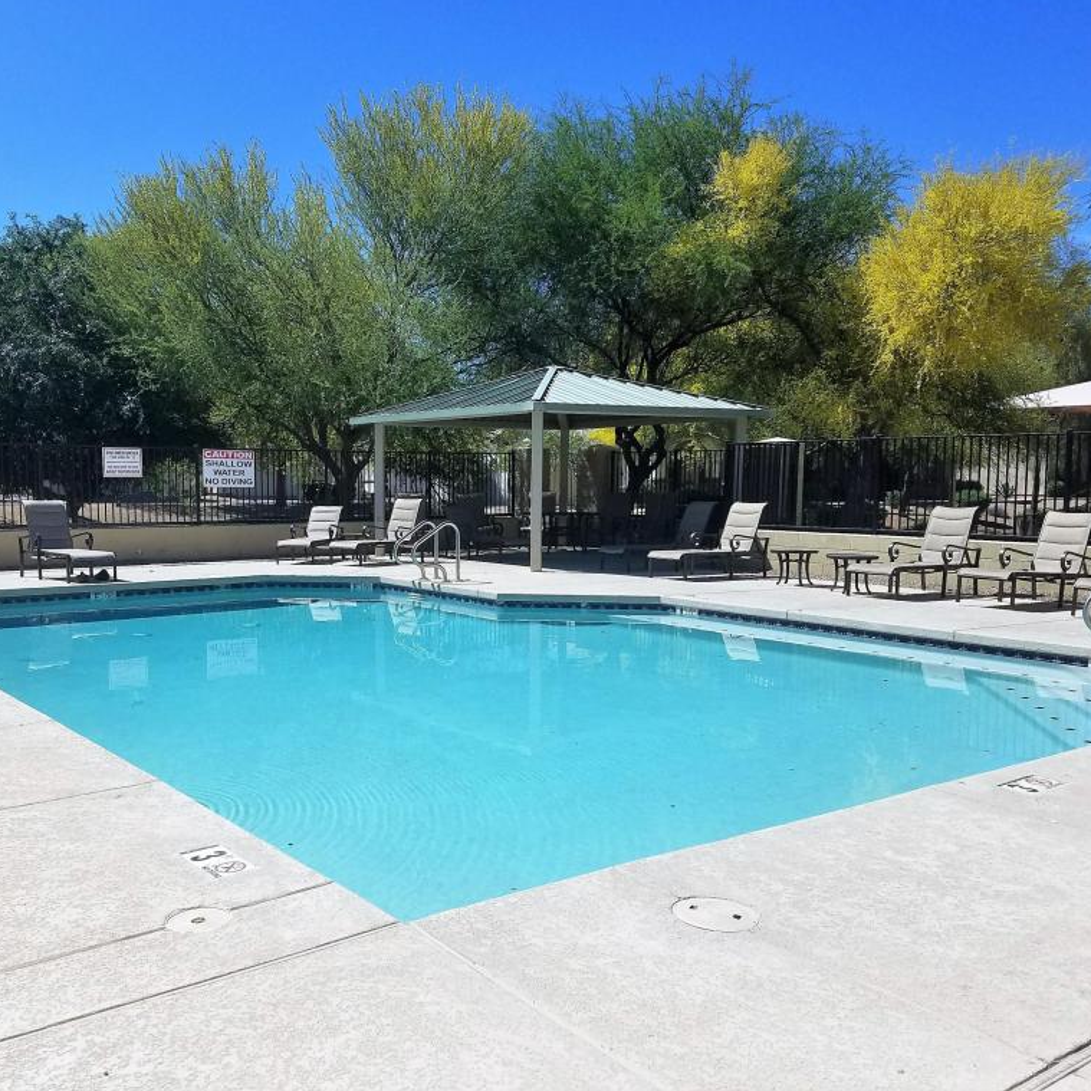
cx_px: 474
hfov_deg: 52.4
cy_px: 540
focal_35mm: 31
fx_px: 1105
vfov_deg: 52.5
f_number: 1.7
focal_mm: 4.2
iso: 50
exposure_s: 1/4096
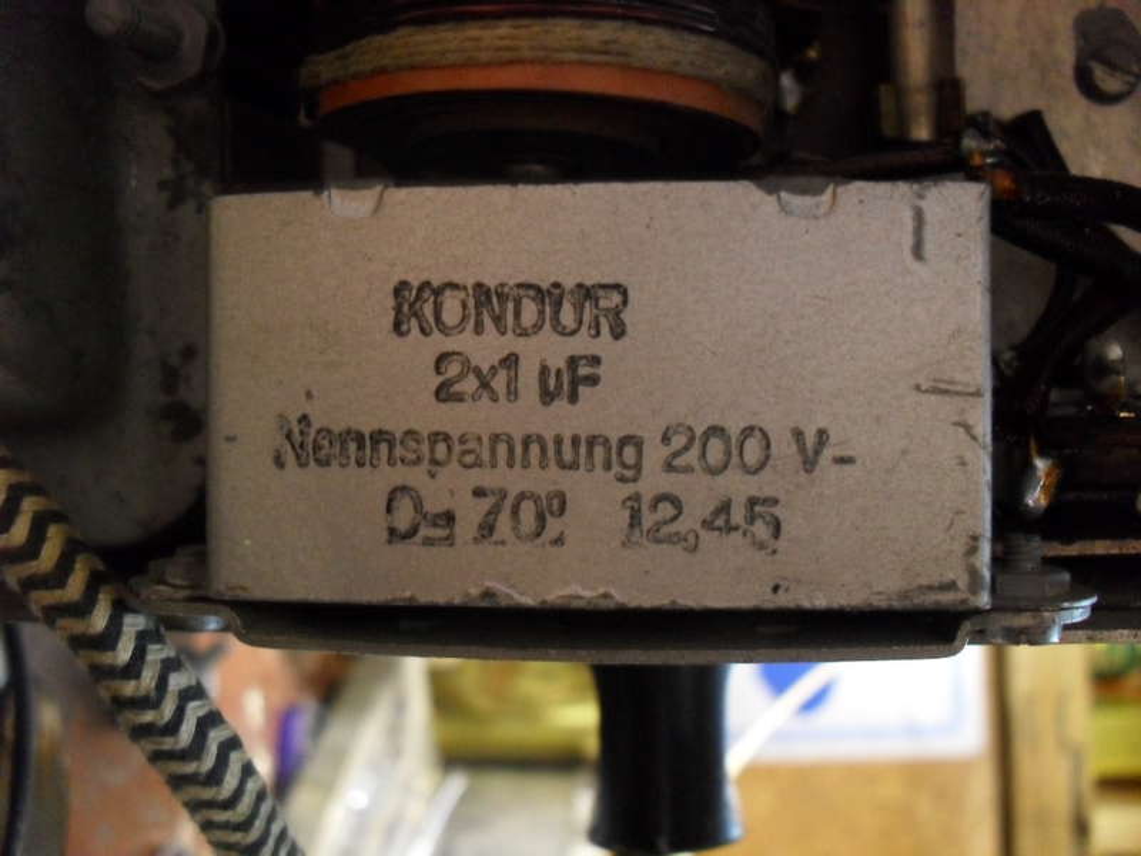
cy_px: 428
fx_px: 1154
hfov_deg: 52.6
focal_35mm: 35
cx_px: 570
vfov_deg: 40.7
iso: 400
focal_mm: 6.3
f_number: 3.2
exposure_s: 1/8
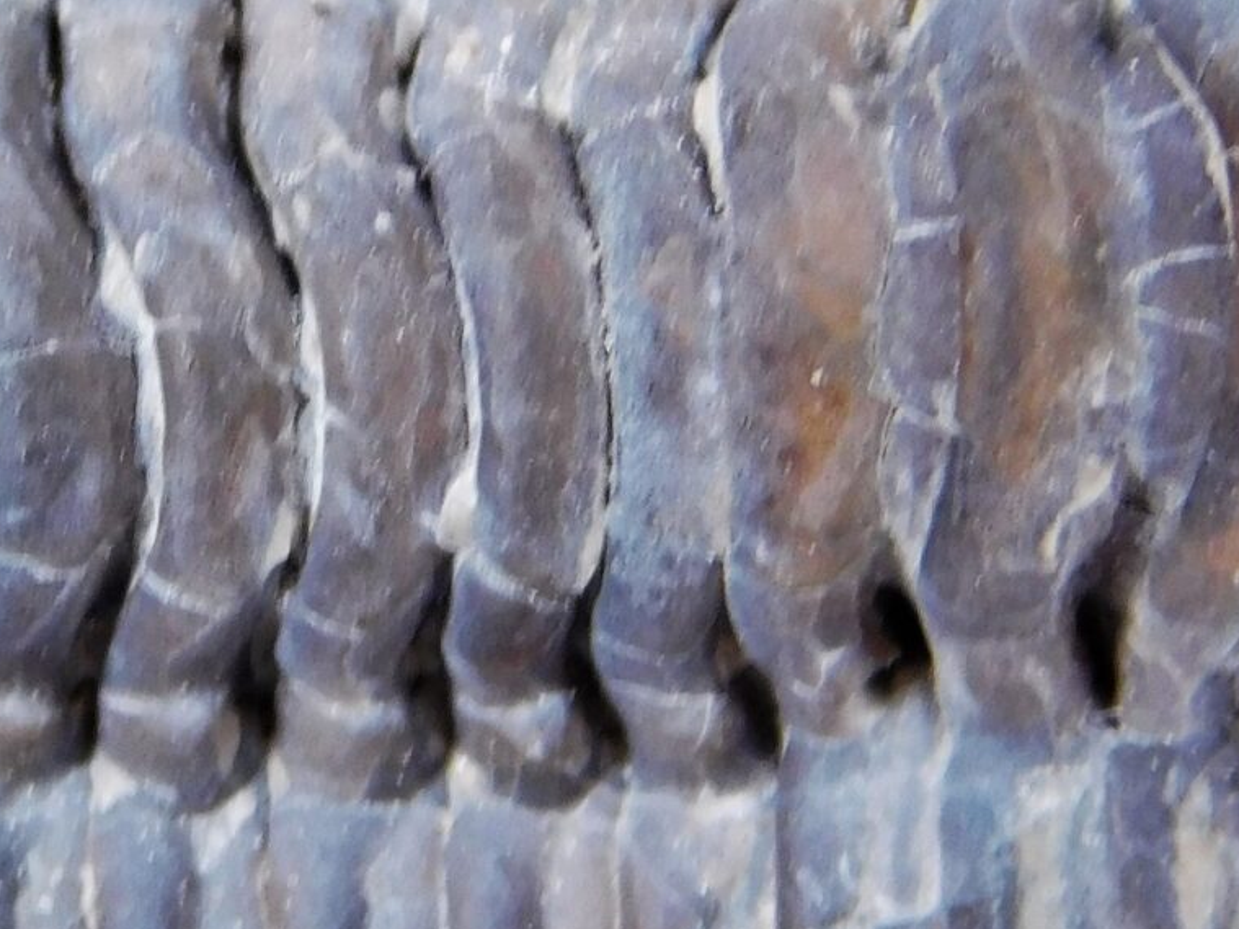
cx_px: 131
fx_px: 17858
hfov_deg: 4.0
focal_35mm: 499
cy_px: 469
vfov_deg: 3.0
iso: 125
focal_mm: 26.3
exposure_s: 1/30
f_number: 5.1
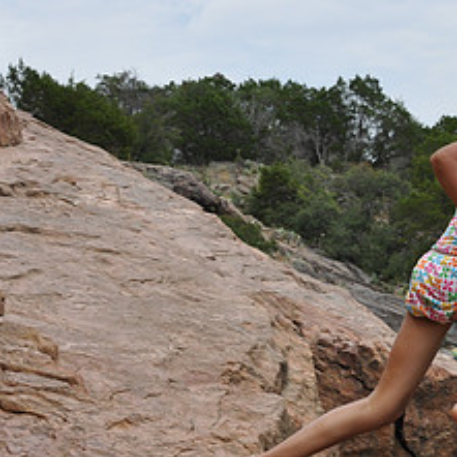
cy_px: 315
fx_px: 1346
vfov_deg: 19.2
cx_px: 515
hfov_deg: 18.5
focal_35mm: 90
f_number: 8
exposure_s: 1/500
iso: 200
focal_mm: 27
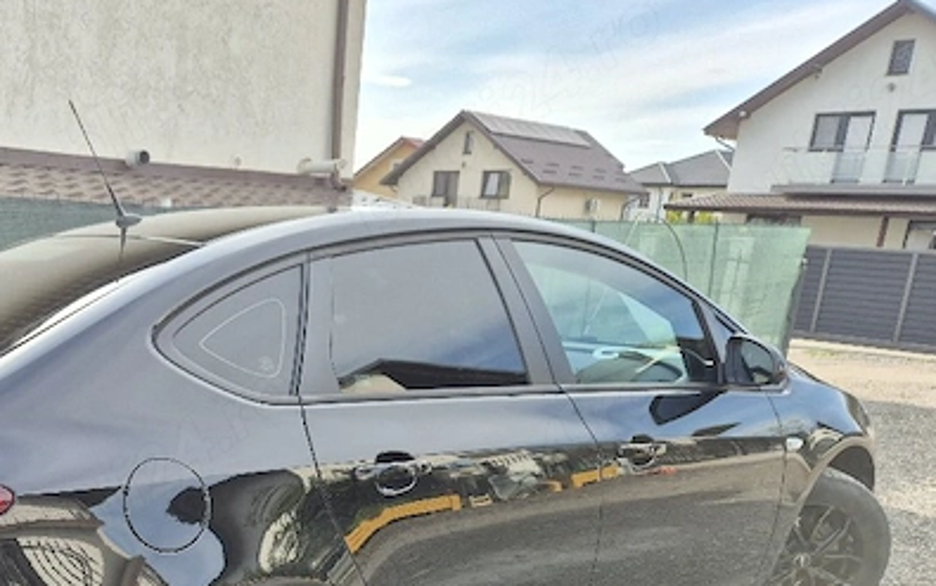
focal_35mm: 37
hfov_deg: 50.5
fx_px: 944
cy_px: 498
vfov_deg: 33.1
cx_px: 232
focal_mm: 5.4
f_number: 1.8
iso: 25
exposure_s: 1/556
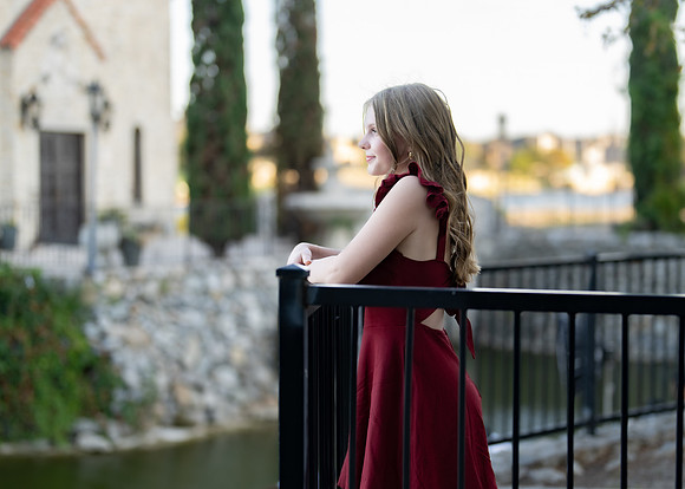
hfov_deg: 28.6
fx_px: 1341
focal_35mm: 69
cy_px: 253
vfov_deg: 20.7
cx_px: 411
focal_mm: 50
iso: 100
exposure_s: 1/640
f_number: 1.2
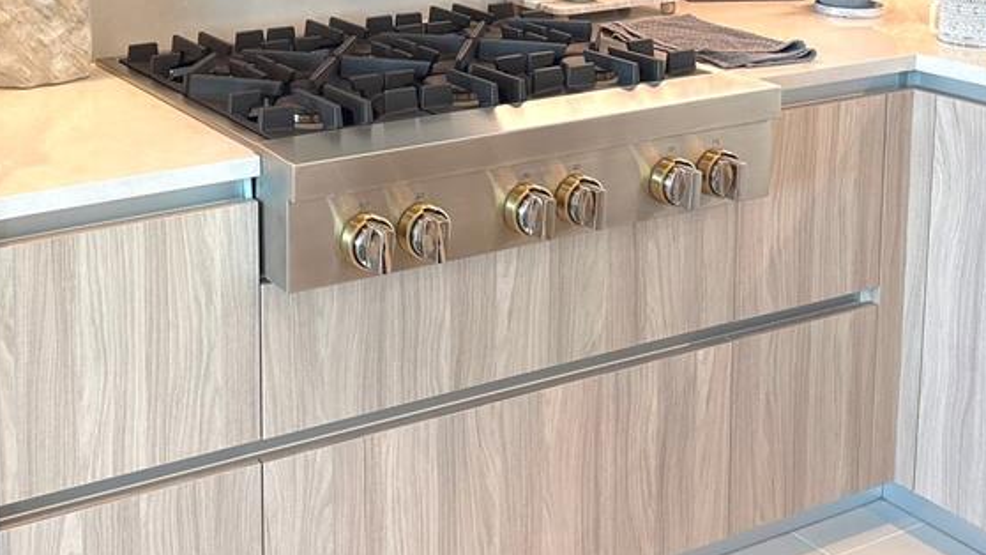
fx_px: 1360
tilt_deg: -6.7
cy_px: -90
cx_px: 131
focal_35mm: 52
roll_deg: +2.4
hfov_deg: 37.7
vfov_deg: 21.6
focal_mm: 5.96
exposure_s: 1/120
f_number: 1.6
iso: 100
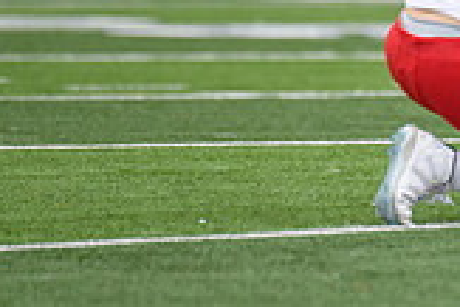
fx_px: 13684
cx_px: 649
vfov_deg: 1.3
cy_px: 27
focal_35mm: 1070
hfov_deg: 1.9
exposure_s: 1/800
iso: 280
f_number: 2.8
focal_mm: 300
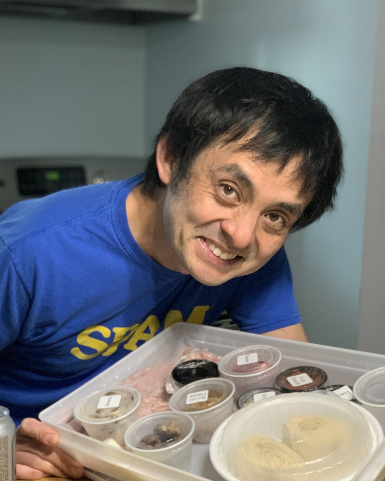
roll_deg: -0.8
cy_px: 275
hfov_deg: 23.5
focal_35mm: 65
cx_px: 158
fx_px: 926
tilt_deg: -10.2
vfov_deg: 29.1
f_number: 2.4
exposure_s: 1/60
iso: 125
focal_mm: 6
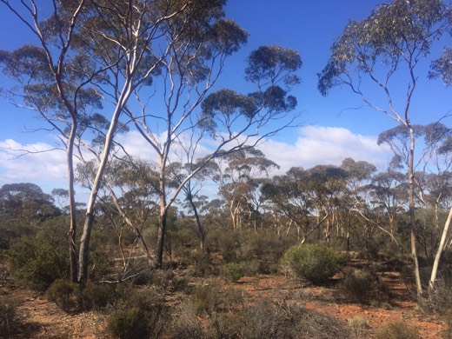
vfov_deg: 48.2
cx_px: 226
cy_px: 170
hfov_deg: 61.7
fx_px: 379
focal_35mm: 29
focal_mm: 4.15
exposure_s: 1/1953
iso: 32
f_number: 2.2
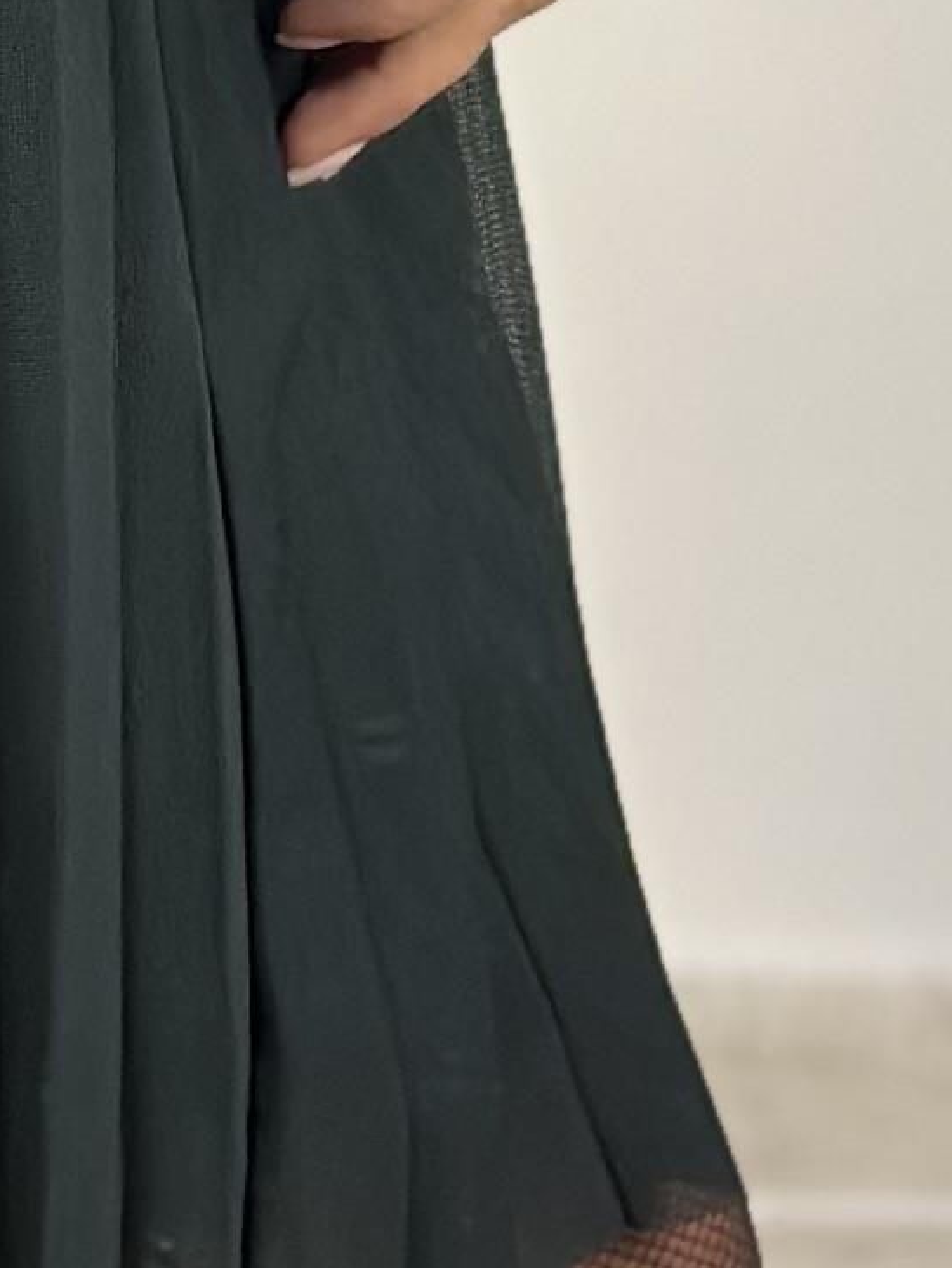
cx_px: -311
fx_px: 9712
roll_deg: -0.4
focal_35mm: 265
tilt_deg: -30.8
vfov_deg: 7.3
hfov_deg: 5.6
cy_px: -703
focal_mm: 6.86
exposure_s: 1/100
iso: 160
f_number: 1.78
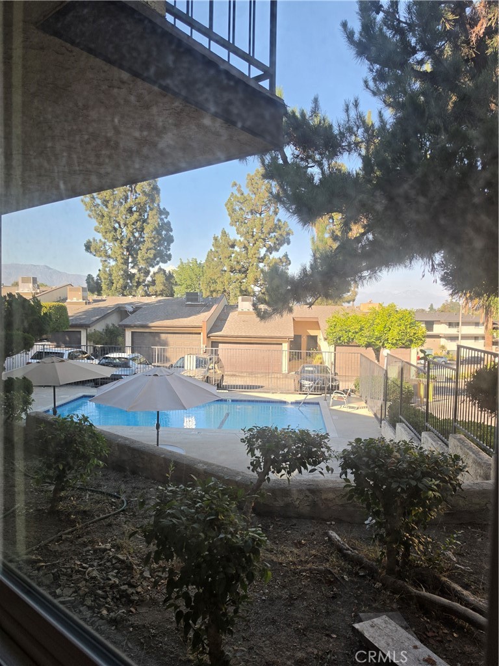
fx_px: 442
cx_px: 250
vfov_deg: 73.9
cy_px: 333
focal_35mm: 23
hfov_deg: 58.9
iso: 64
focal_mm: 6.5
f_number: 1.4
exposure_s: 1/1614
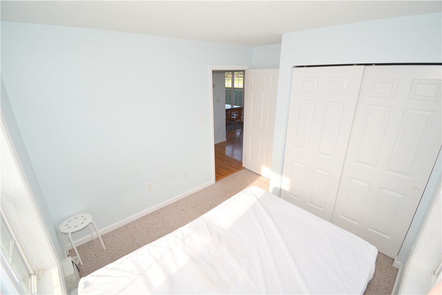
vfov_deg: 77.3
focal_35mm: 15
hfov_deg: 100.4
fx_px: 184
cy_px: 148
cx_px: 221
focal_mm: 10
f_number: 5
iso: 160
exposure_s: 1/200
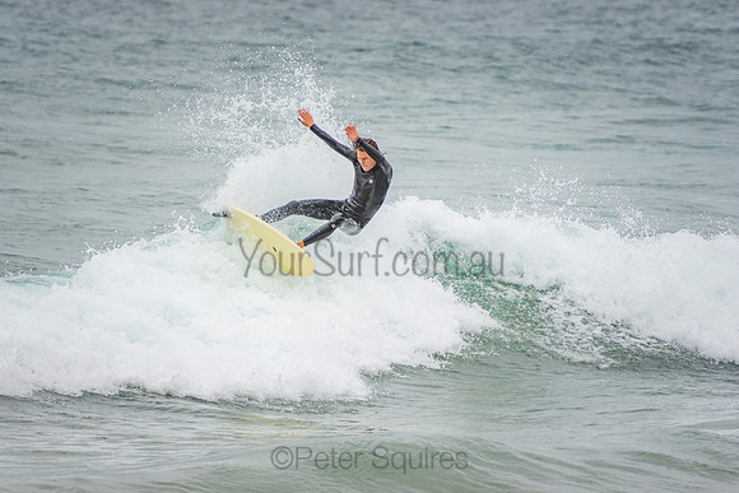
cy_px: 246
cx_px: 370
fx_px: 12011
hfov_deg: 3.5
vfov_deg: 2.4
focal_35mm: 585
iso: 250
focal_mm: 390
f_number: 5.6
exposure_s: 1/1600
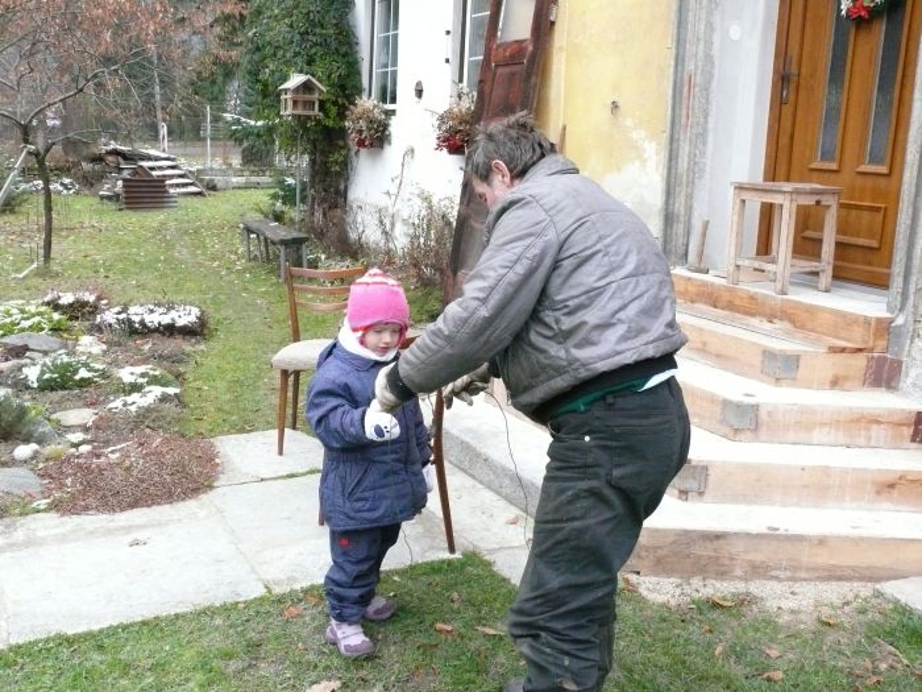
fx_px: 932
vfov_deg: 40.7
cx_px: 461
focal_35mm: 35
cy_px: 346
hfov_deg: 52.6
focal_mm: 7.4
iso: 800
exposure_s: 1/200
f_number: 4.5
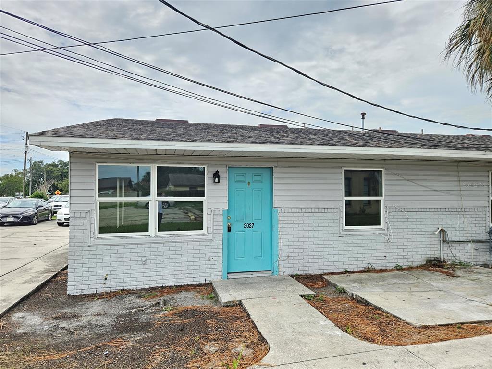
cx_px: 246
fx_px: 327
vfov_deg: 58.9
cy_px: 184
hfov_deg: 73.9
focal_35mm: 23
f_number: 1.8
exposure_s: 1/542
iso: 32
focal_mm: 5.4
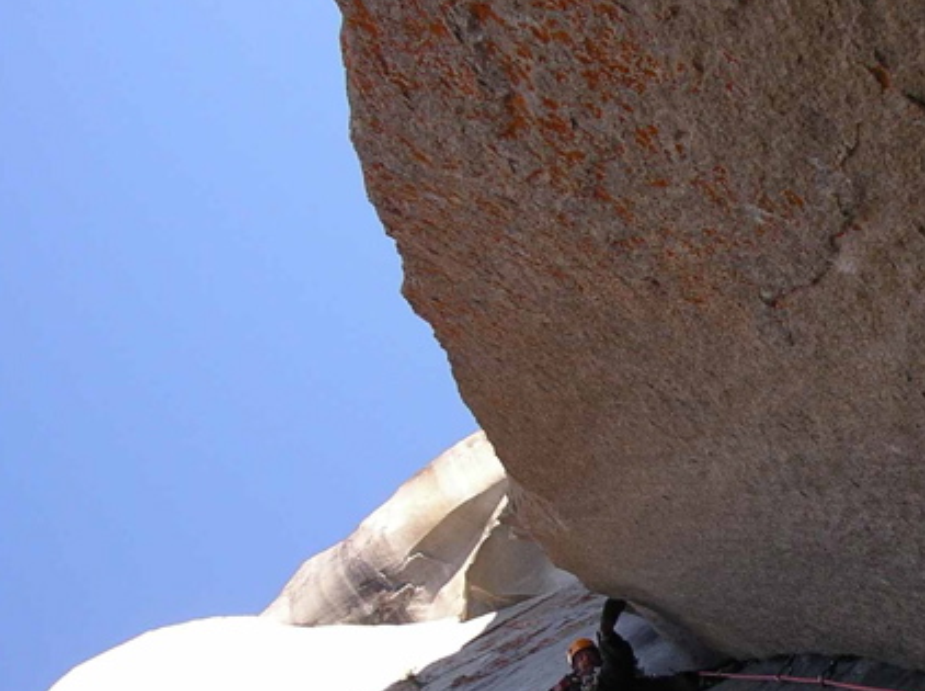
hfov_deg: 25.5
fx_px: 2001
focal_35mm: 75
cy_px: 563
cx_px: 757
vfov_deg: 19.4
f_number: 2.8
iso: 50
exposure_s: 1/250
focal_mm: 5.7
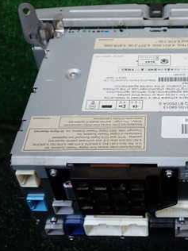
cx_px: 154
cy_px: 121
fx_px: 413
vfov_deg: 33.8
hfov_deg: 25.2
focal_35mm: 57
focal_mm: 5.4
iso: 100
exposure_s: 1/80
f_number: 2.3
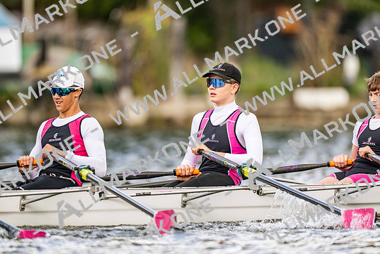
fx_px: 6338
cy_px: 127
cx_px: 190
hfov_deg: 3.4
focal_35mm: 600
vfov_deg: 2.3
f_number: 4
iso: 900
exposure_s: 1/2500
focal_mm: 600
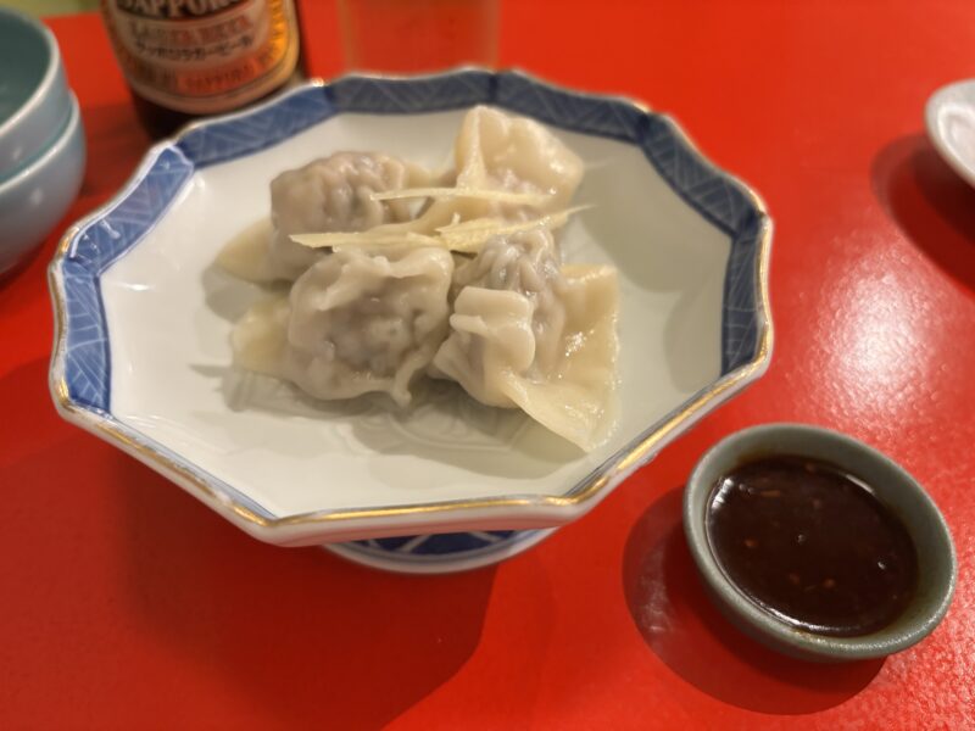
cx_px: 488
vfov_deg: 53.1
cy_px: 366
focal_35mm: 26
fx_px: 732
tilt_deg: -46.3
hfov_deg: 67.3
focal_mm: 5.96
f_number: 1.6
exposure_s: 1/50
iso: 250
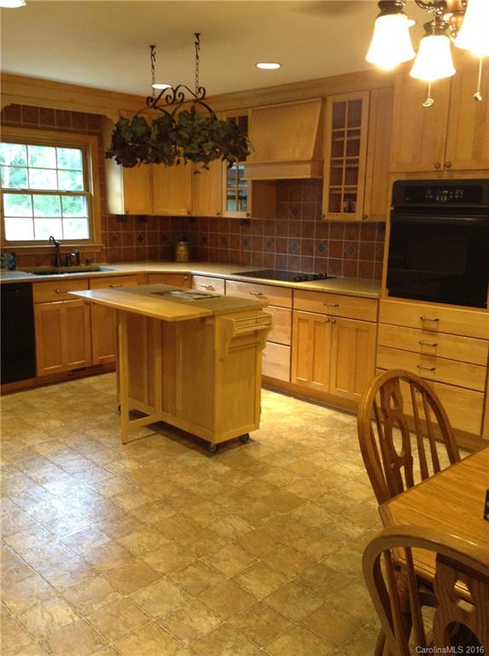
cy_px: 328
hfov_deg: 42.8
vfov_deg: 55.4
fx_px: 624
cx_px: 244
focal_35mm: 33
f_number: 2.4
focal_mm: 3.3
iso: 100
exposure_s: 1/24
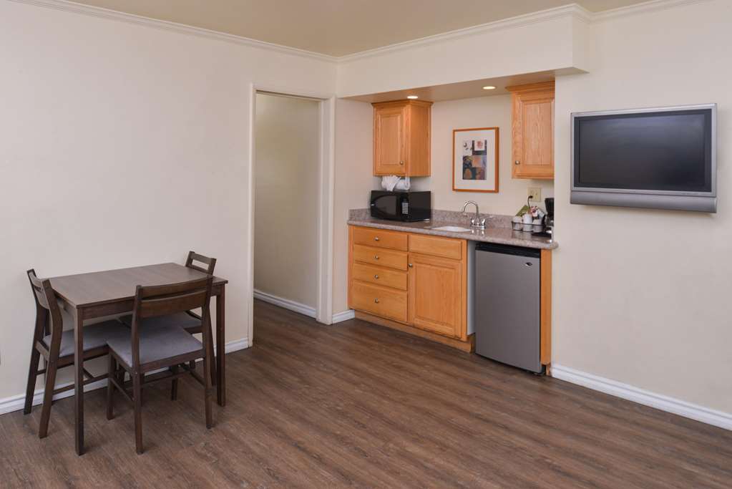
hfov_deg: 73.7
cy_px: 244
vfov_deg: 53.2
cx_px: 366
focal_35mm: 24
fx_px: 488
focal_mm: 24
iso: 640
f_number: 13
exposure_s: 1/50
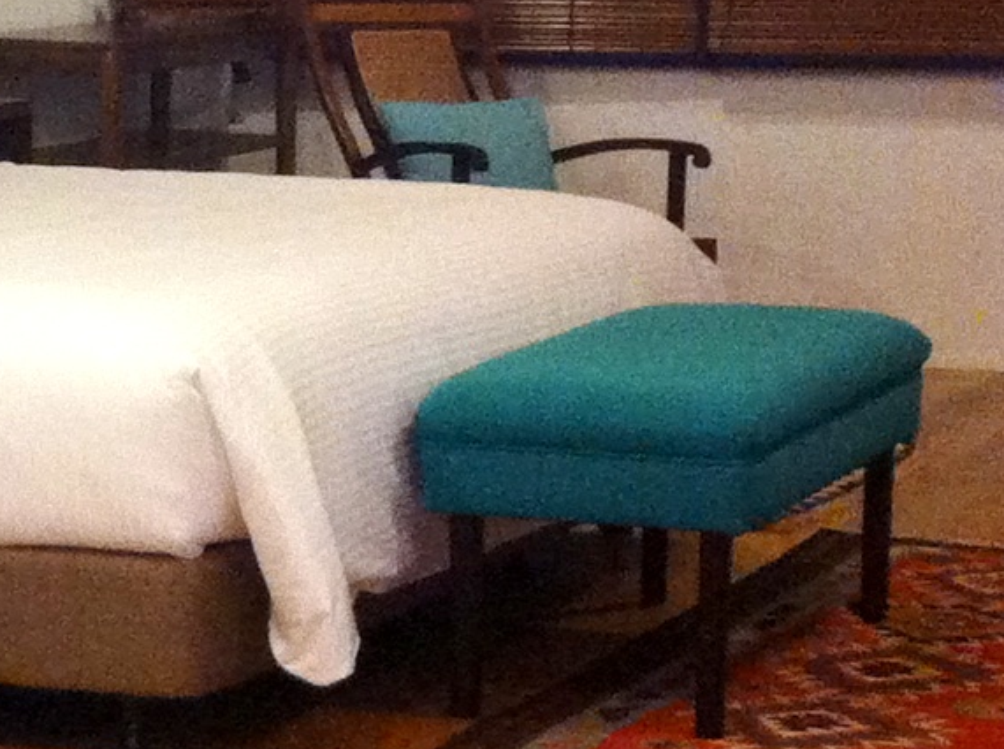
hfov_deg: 12.3
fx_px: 4603
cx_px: -81
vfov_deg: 9.3
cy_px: 186
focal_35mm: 159
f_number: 2.8
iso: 400
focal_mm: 3.85
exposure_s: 1/15
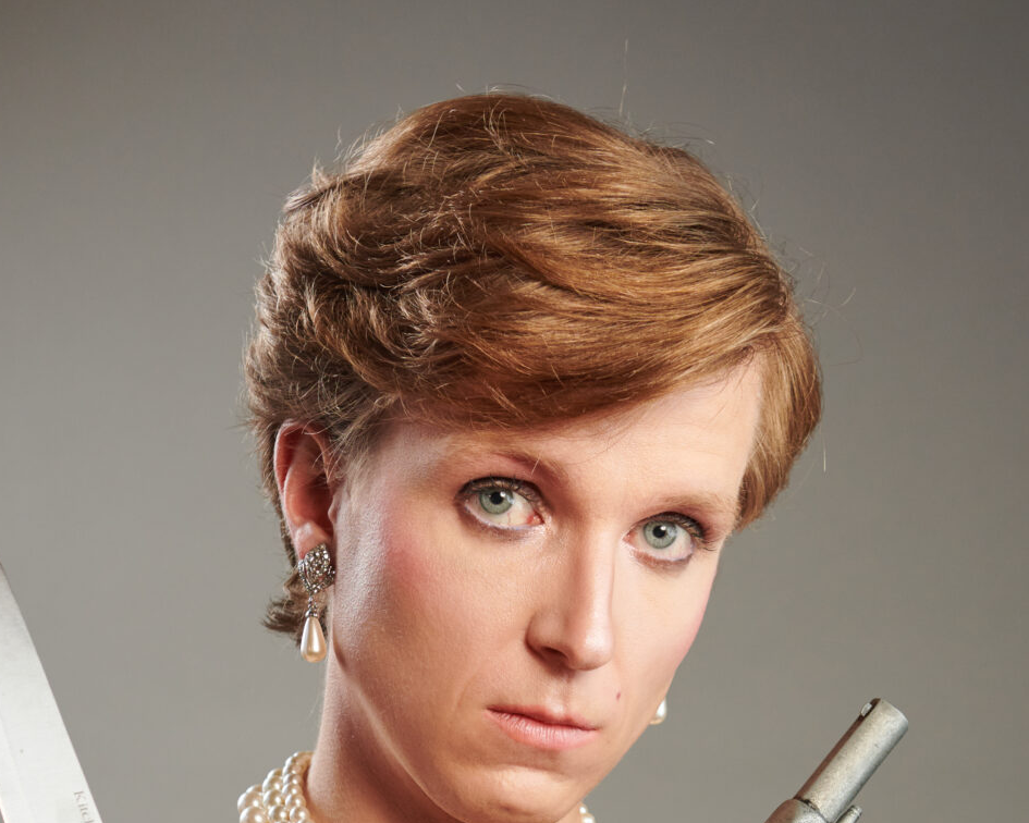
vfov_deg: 8.6
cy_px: 797
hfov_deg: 10.8
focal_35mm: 178
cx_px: 751
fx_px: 5421
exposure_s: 1/250
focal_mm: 70
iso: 200
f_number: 5.6
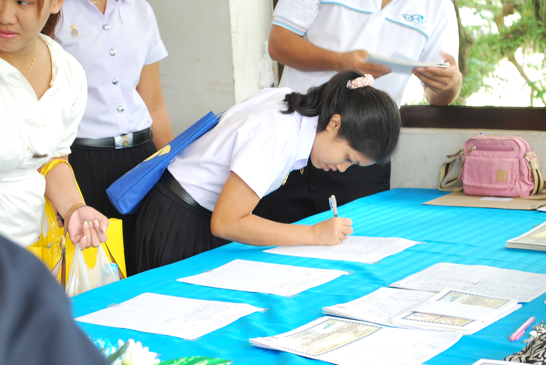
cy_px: 182
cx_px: 273
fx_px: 1253
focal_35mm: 82
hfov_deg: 24.6
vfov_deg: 16.6
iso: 200
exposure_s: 1/15
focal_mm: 55
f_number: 5.6
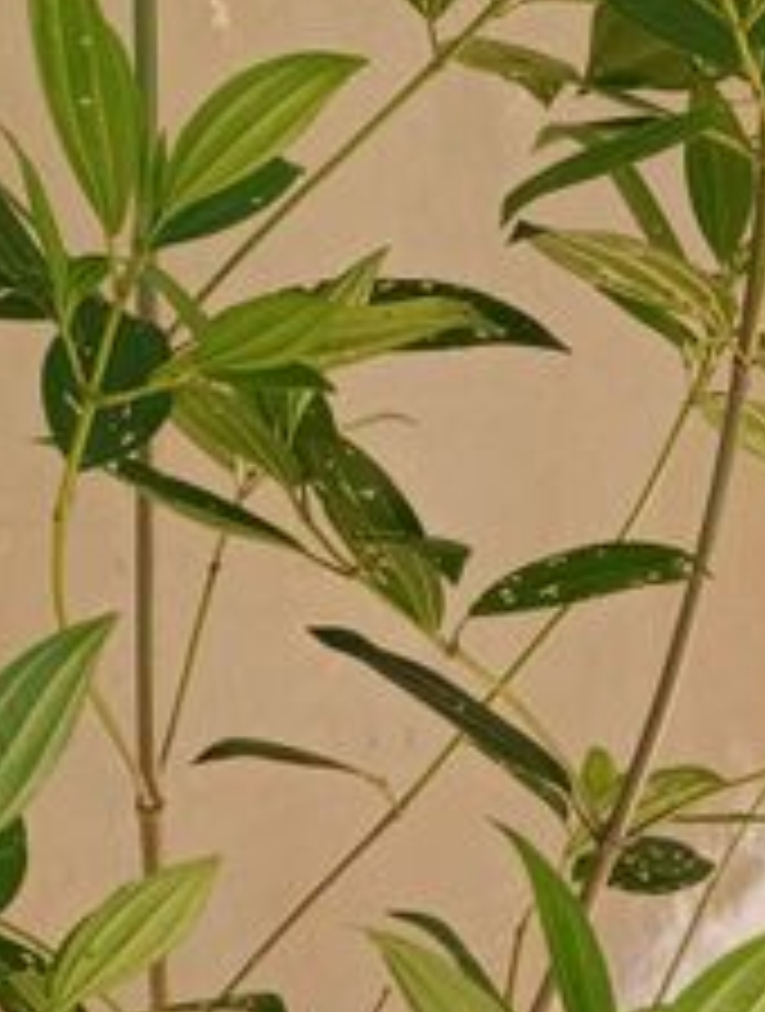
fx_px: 2903
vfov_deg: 19.7
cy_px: 659
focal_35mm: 99
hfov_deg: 14.9
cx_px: 590
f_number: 1.6
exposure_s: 1/120
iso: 64
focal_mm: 6.14
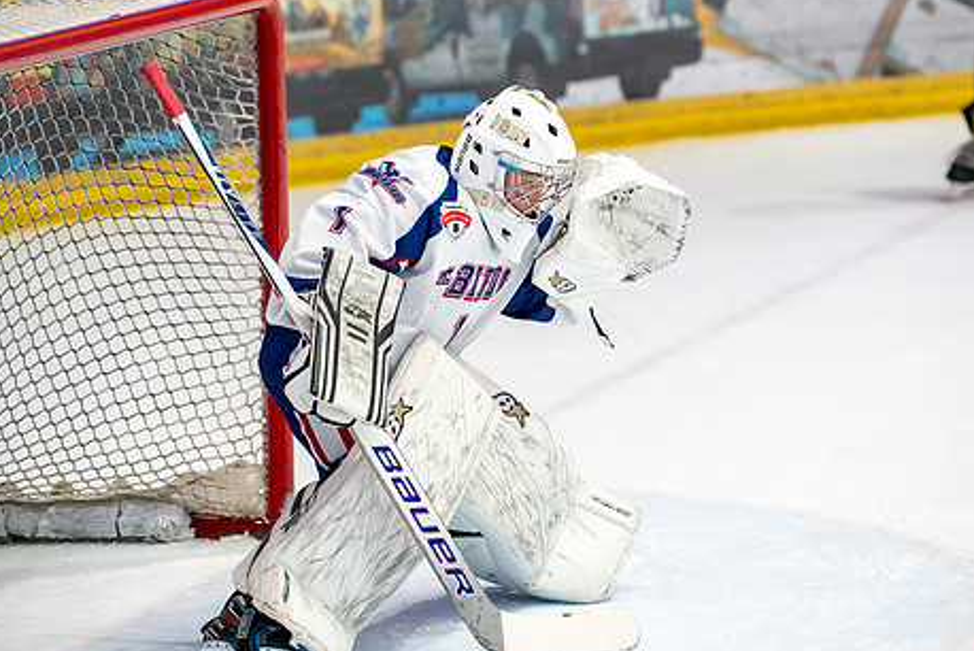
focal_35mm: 246
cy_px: 277
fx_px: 6660
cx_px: 527
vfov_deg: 5.6
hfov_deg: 8.4
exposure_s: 1/800
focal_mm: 150
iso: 3200
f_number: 3.2
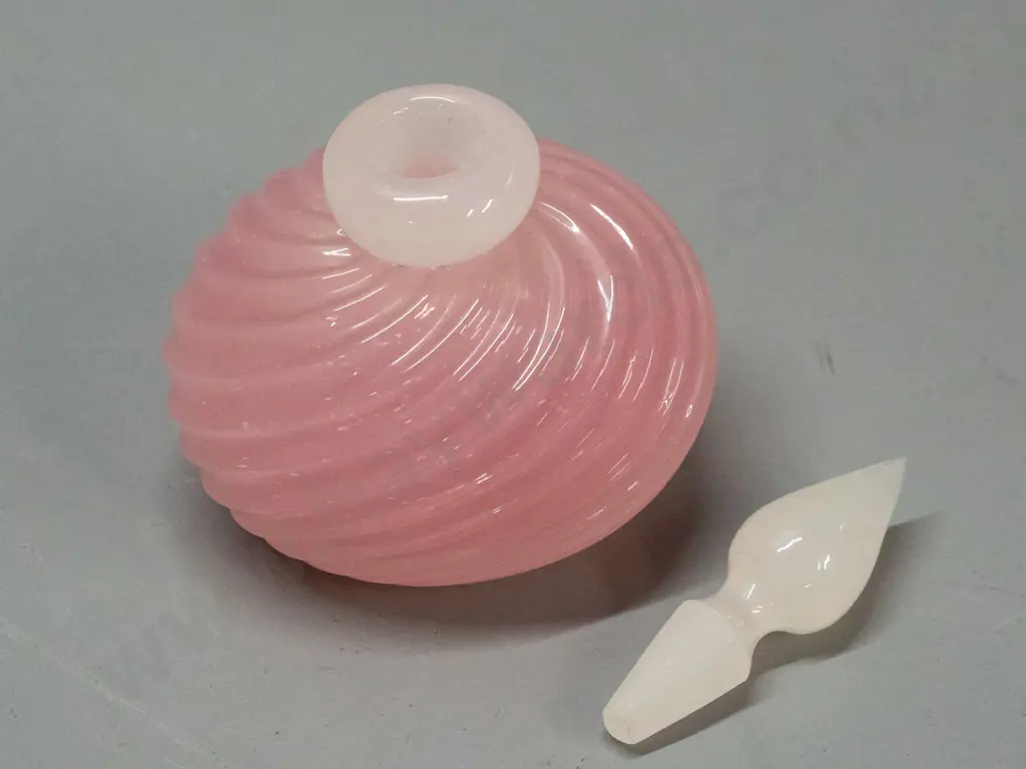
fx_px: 2134
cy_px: 384
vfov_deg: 20.4
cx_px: 513
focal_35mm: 72
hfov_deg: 27.0
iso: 3200
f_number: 5.6
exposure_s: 1/250
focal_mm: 36
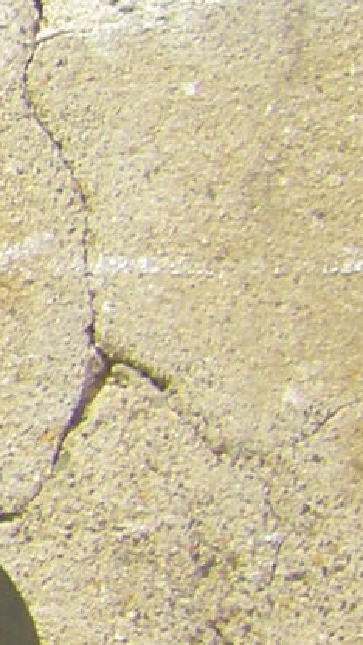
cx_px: -1049
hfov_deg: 5.4
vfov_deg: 10.8
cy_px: 129
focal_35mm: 199
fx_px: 3405
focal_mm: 6.3
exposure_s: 1/160
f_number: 7
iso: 64
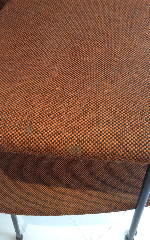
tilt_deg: -54.5
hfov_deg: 37.2
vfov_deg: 56.7
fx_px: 222
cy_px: 120
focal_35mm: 34
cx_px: 64
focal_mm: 3.3
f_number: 2.4
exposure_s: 1/25
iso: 100
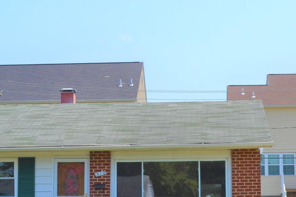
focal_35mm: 98
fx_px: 806
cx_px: 157
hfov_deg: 20.8
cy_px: 131
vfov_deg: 13.9
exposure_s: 1/200
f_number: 10
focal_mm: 28
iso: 100
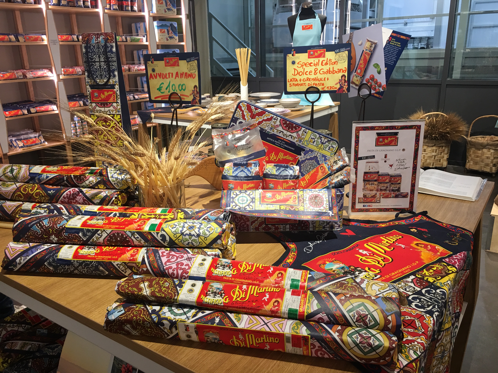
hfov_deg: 61.7
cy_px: 186
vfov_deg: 48.2
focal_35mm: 29
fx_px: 417
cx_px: 249
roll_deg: +1.1
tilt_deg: -17.2
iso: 50
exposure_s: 1/33
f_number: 2.2
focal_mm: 4.15
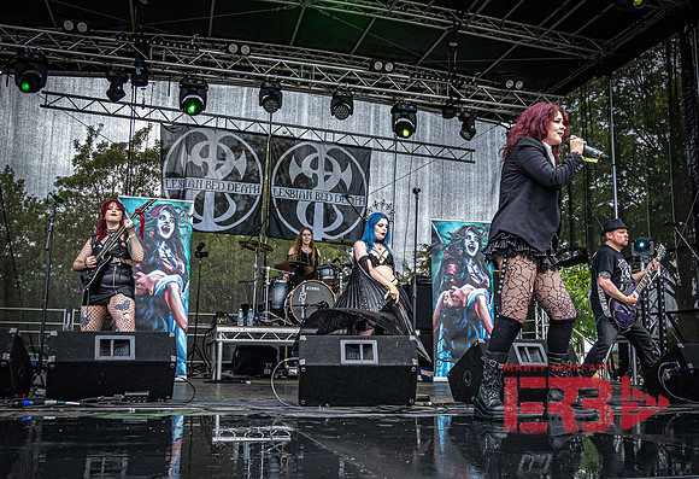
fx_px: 671
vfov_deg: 39.2
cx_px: 339
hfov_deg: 55.0
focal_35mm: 34
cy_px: 246
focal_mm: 15
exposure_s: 1/800
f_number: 5
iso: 800
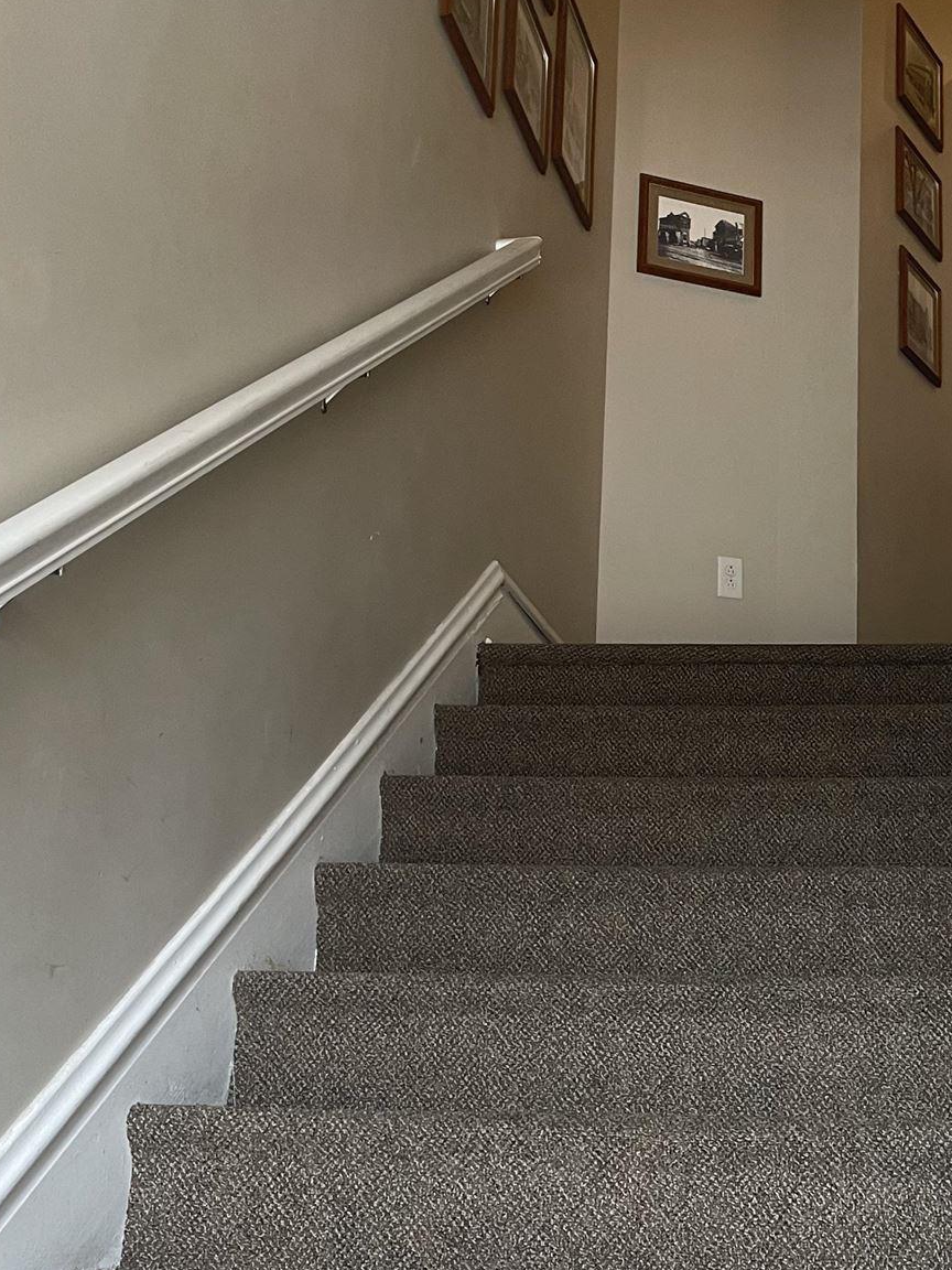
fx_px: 1907
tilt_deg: +16.4
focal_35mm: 52
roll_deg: -1.0
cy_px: 623
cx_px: 748
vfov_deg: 36.8
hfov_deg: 27.5
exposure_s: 1/60
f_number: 1.6
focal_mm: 4.2
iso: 80
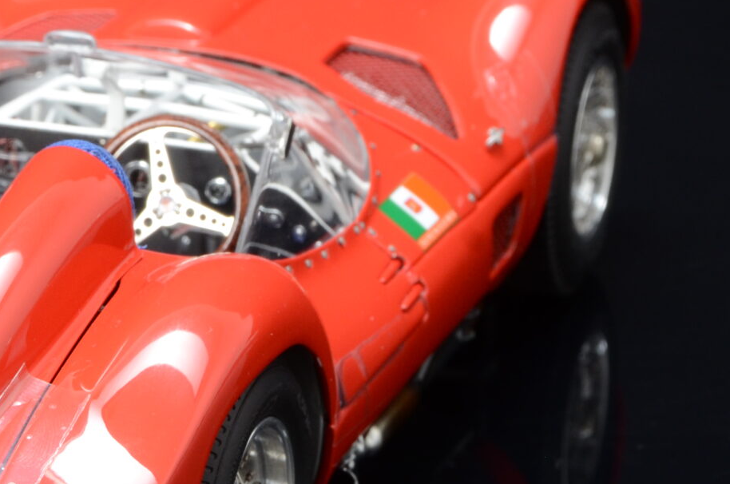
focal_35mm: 294
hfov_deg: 7.0
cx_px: -133
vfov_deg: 4.7
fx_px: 5951
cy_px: 392
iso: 400
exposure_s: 1/10
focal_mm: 70
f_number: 11
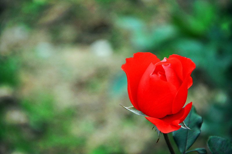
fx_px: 1014
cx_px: 116
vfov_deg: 8.7
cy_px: 77
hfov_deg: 13.1
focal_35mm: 158
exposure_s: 1/500
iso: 400
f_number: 5.6
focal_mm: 105
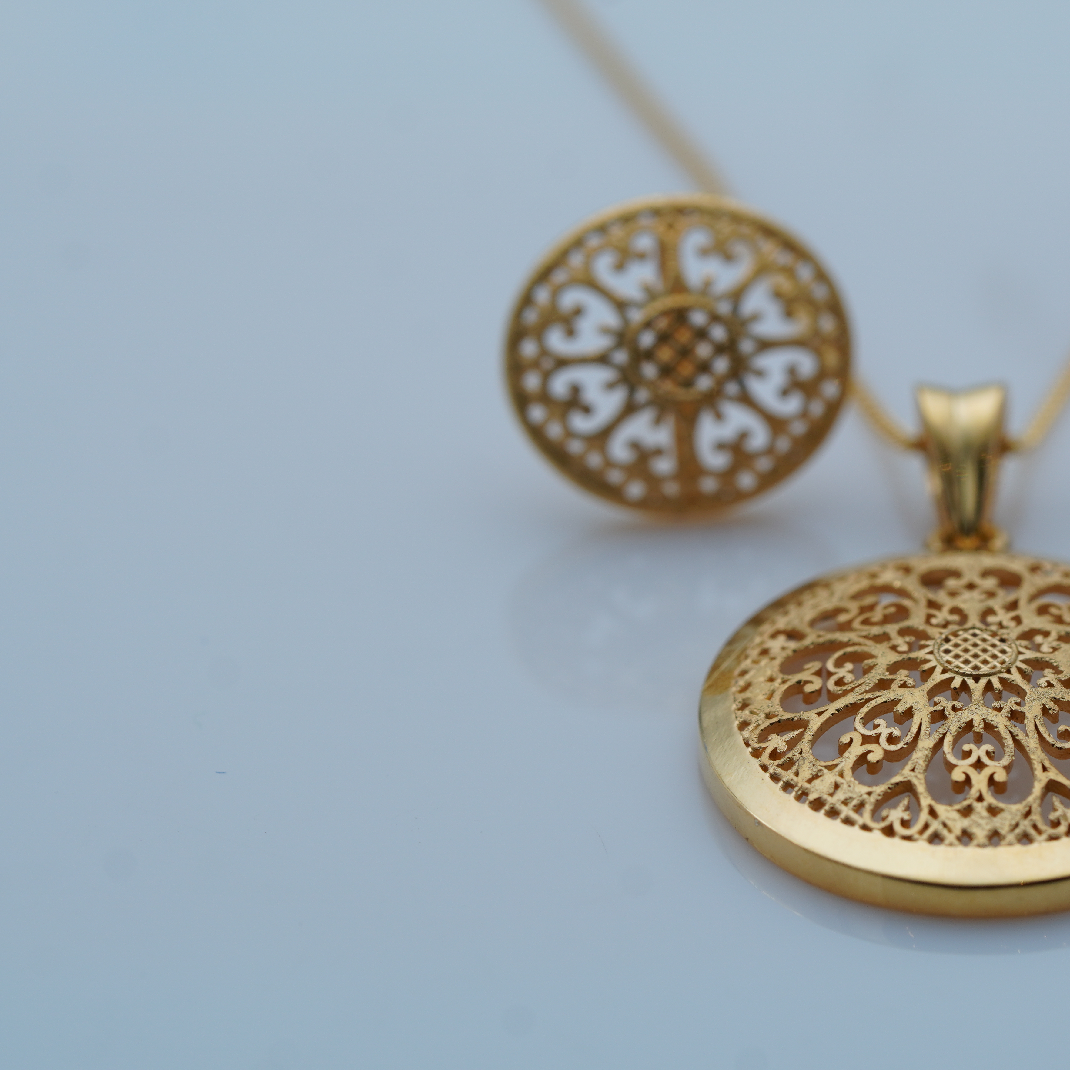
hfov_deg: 8.9
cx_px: 890
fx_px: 6819
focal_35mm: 195
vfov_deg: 9.0
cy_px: 487
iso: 125
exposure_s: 1/60
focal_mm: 90
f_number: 7.1
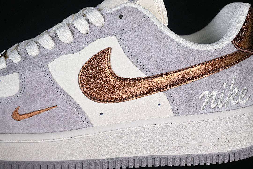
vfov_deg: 18.2
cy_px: 84
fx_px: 527
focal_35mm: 75
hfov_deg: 27.0
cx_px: 126
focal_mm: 50
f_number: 7.1
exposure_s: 1/80
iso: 160
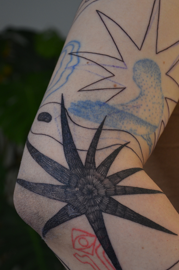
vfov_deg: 23.4
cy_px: 164
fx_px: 652
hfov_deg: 15.6
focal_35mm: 87
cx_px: 96
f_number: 4.5
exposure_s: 1/80
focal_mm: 40
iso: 500
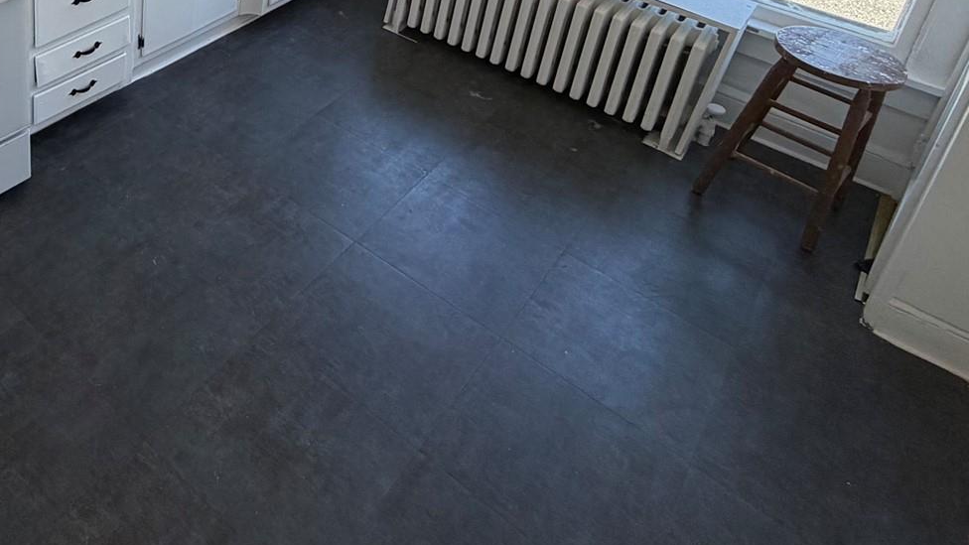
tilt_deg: -22.0
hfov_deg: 55.0
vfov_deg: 31.6
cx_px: 143
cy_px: -84
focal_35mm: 32
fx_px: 822
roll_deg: -0.8
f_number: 2.2
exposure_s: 1/120
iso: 100
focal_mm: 2.22
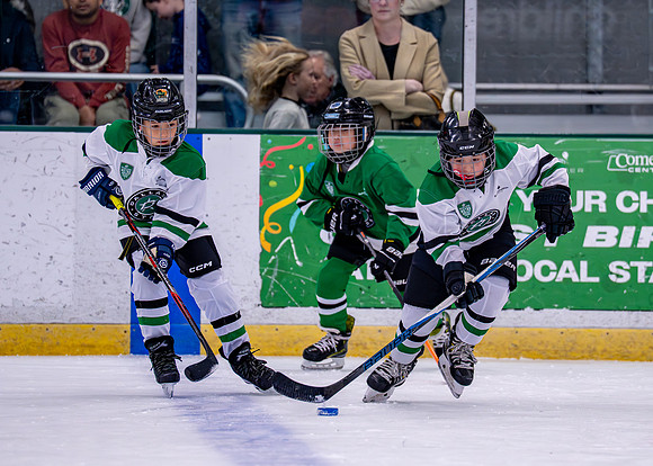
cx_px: 376
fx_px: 6030
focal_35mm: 325
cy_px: 196
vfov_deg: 4.4
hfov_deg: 6.2
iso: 2500
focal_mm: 200
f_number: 2.8
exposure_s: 1/1250
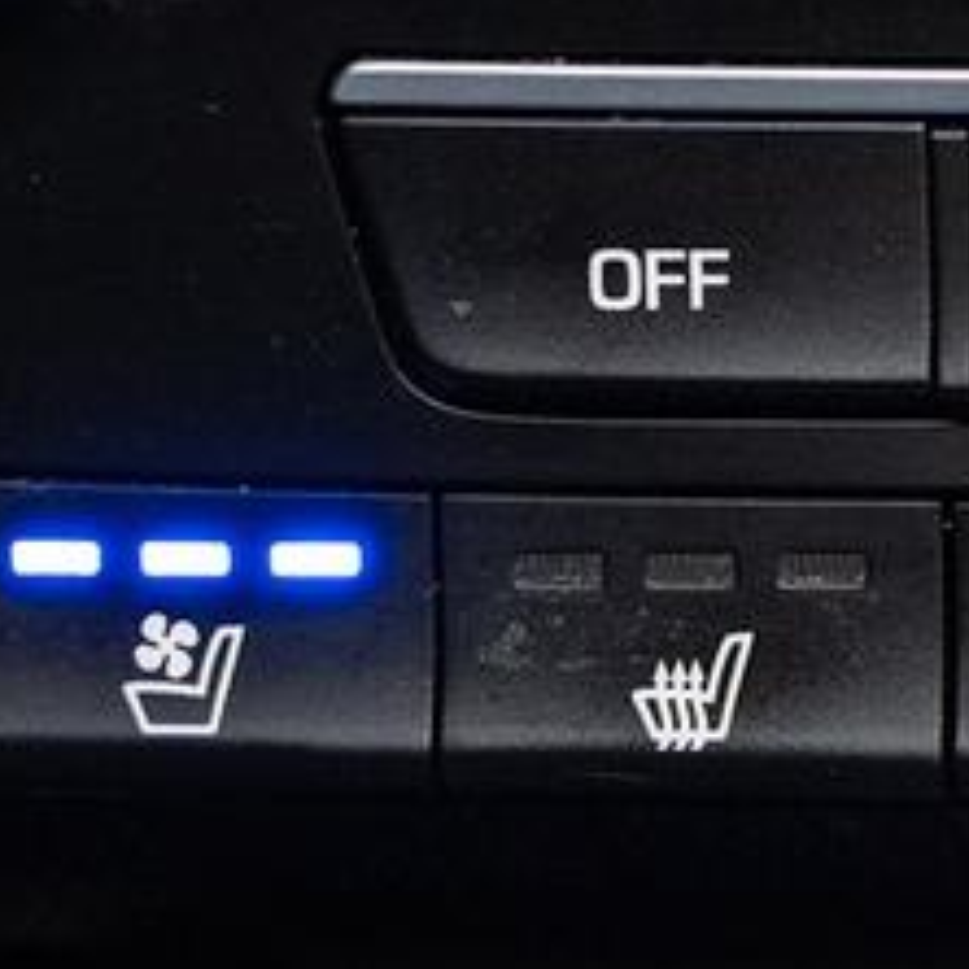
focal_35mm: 142
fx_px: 4497
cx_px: 1982
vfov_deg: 12.0
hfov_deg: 11.1
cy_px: -227
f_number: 3.5
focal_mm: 25.8
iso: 1000
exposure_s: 1/40
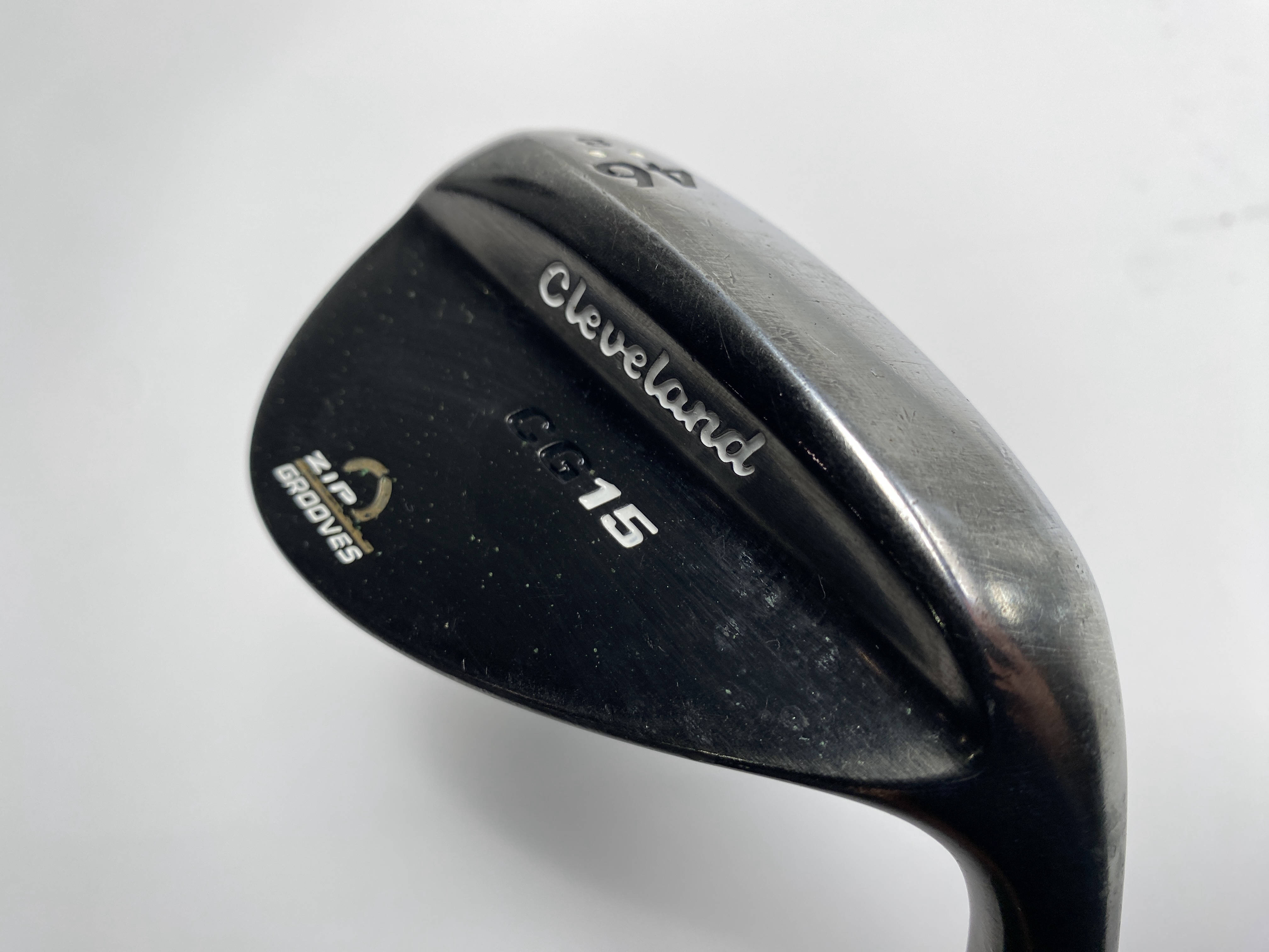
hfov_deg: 69.4
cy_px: 476
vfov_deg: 54.9
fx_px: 916
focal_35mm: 25
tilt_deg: -62.0
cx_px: 634
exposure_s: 1/340
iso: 32
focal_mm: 4.25
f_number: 1.8
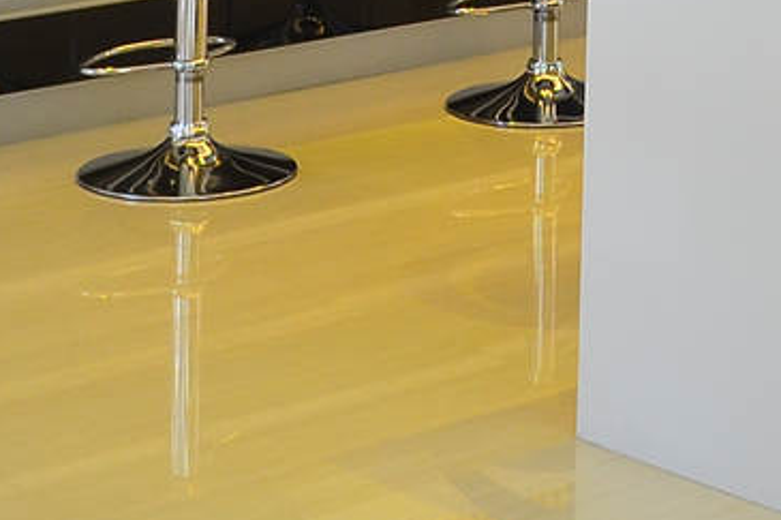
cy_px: -641
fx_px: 3209
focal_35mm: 148
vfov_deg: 8.6
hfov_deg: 13.3
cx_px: 1055
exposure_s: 1/2.5
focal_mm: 18
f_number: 8
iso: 200
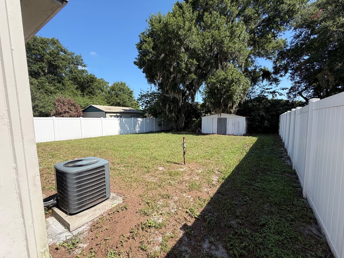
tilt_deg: -6.6
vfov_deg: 81.7
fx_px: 149
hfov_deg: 98.1
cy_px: 133
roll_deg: -0.5
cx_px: 180
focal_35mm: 15
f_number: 2.2
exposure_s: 1/770
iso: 40
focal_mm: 2.22
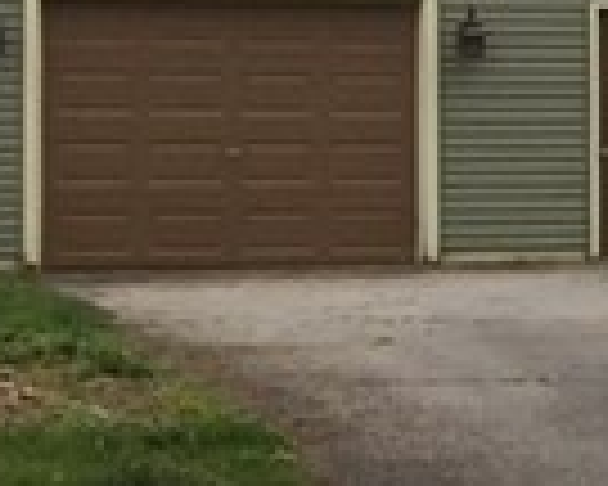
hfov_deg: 7.4
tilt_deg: +0.9
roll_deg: -0.6
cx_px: 2094
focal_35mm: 215
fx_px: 3869
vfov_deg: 7.2
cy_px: 144
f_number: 2.2
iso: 32
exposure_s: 1/791
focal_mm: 4.15
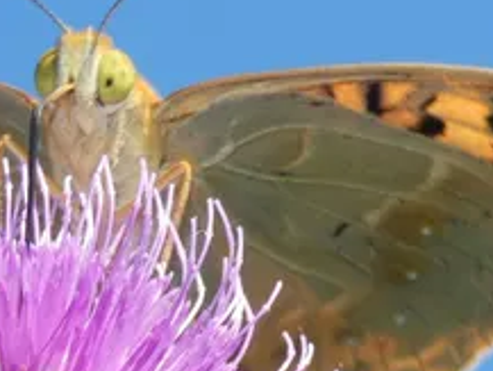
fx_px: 5130
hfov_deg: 5.5
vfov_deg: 4.1
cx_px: 225
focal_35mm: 360
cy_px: 255
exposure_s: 1/200
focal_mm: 21.9
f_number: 5.1
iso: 80
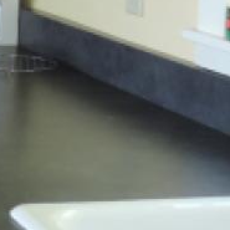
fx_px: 1105
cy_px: -27
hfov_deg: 10.4
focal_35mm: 147
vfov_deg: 11.7
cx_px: -305
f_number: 3.1
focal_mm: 5.3
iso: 360
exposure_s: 1/40
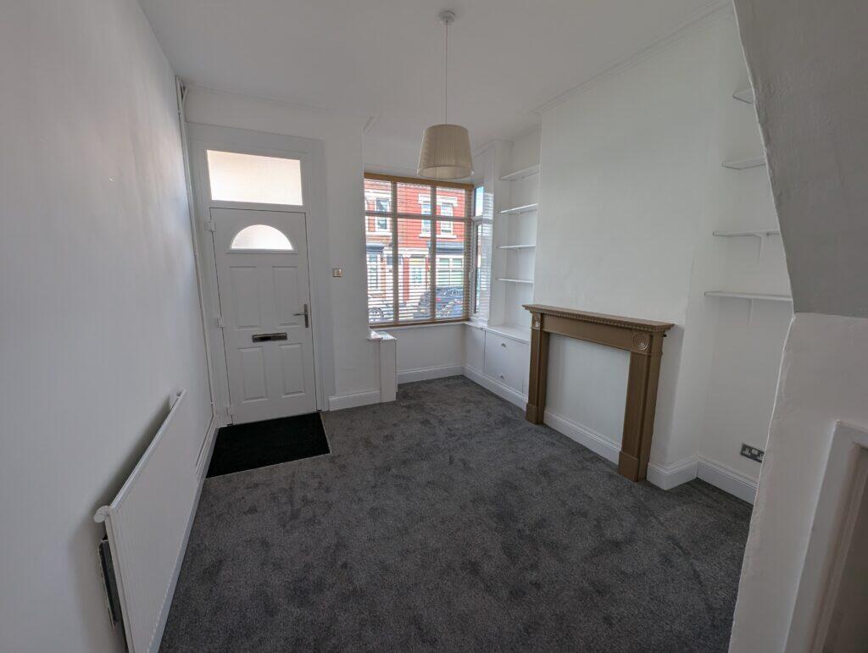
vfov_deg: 90.1
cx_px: 434
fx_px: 326
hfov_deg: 106.1
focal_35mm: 13
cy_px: 326
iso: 54
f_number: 2.2
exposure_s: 1/458
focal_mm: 1.95
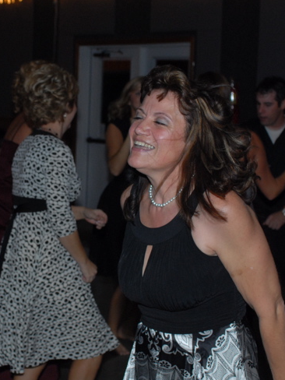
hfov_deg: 17.7
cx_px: 54
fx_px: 909
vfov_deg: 23.6
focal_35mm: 83
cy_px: 176
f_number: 4.5
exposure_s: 1/20
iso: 400
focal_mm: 35
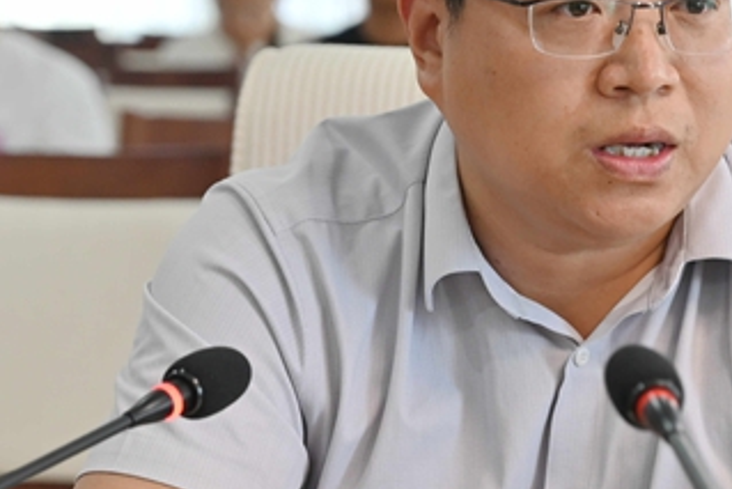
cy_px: 255
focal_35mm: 195
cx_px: 617
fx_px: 3967
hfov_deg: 10.5
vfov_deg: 7.1
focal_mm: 70
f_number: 4
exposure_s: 1/125
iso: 640
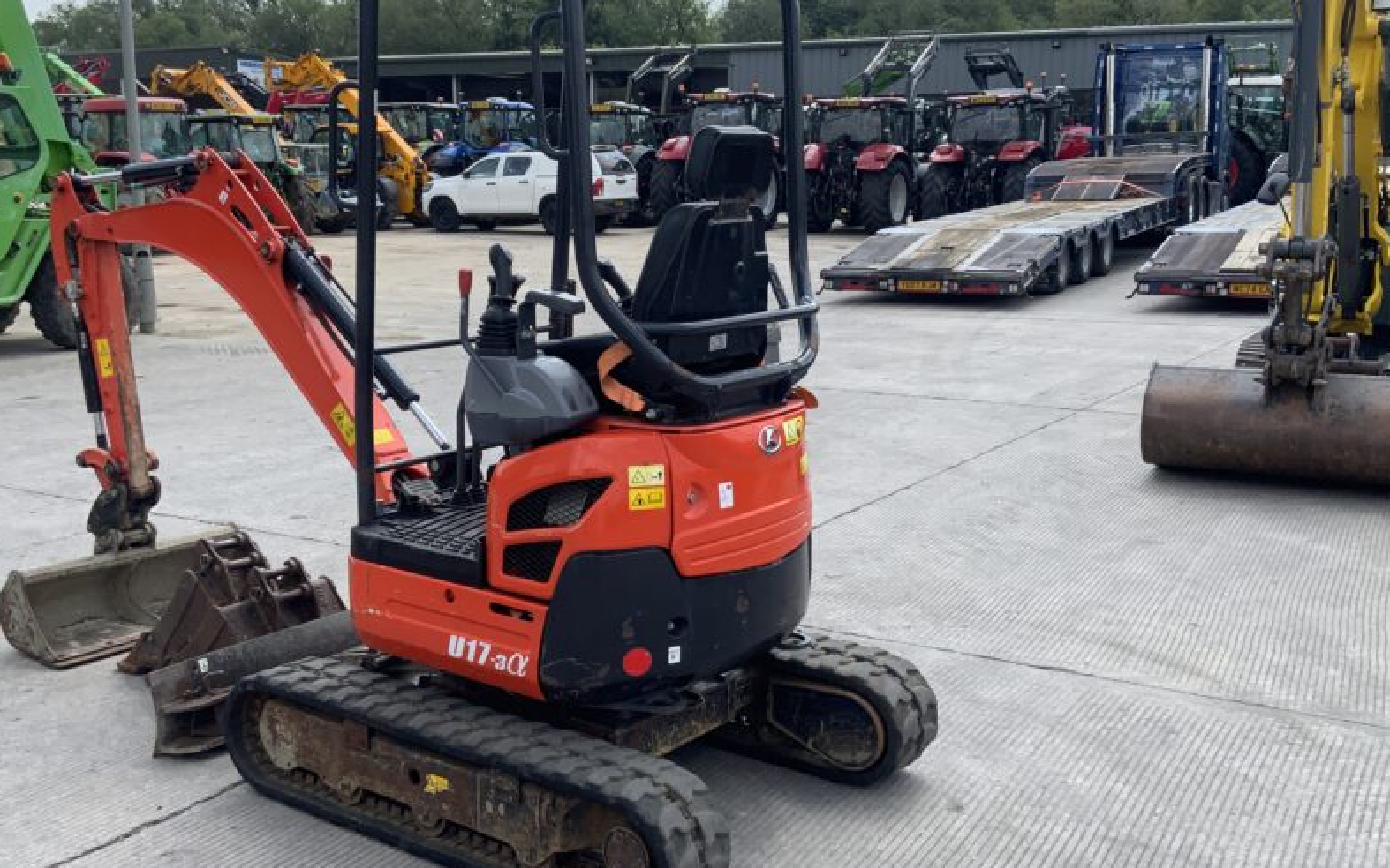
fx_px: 1515
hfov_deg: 49.2
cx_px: 652
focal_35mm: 40
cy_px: 438
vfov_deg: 32.0
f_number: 1.8
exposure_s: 1/944
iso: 16
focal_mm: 3
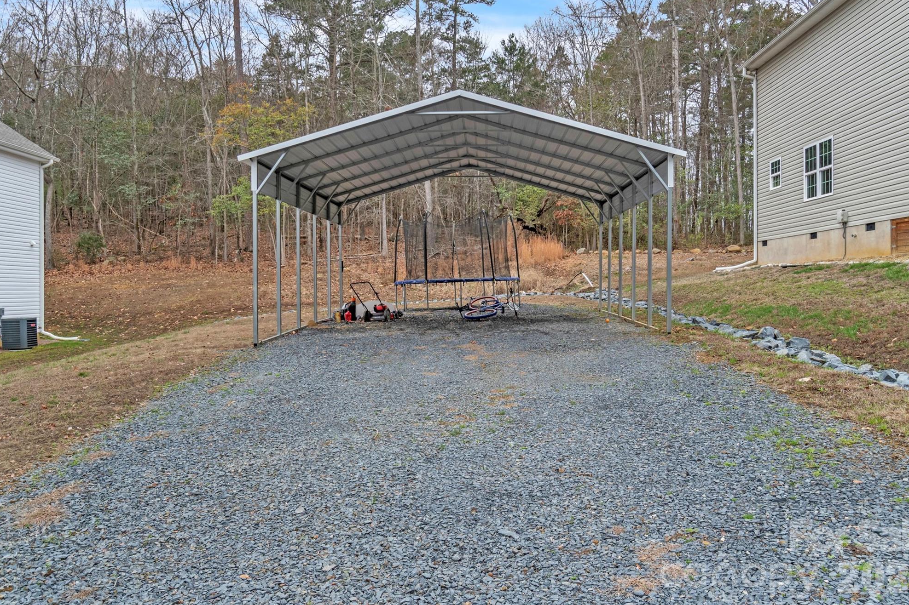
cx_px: 465
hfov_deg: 65.5
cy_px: 296
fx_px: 707
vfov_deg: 46.4
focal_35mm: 28
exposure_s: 1/125
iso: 400
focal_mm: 18
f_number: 6.3
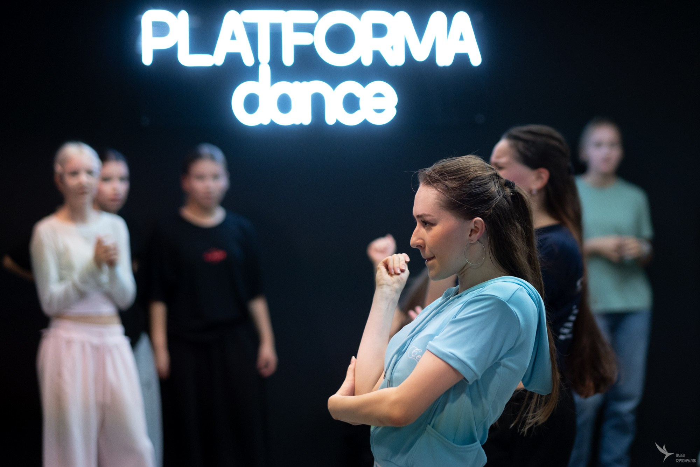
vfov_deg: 13.4
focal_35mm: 102
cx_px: 412
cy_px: 198
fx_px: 1978
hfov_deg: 20.1
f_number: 1.6
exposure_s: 1/500
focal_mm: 56
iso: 1600
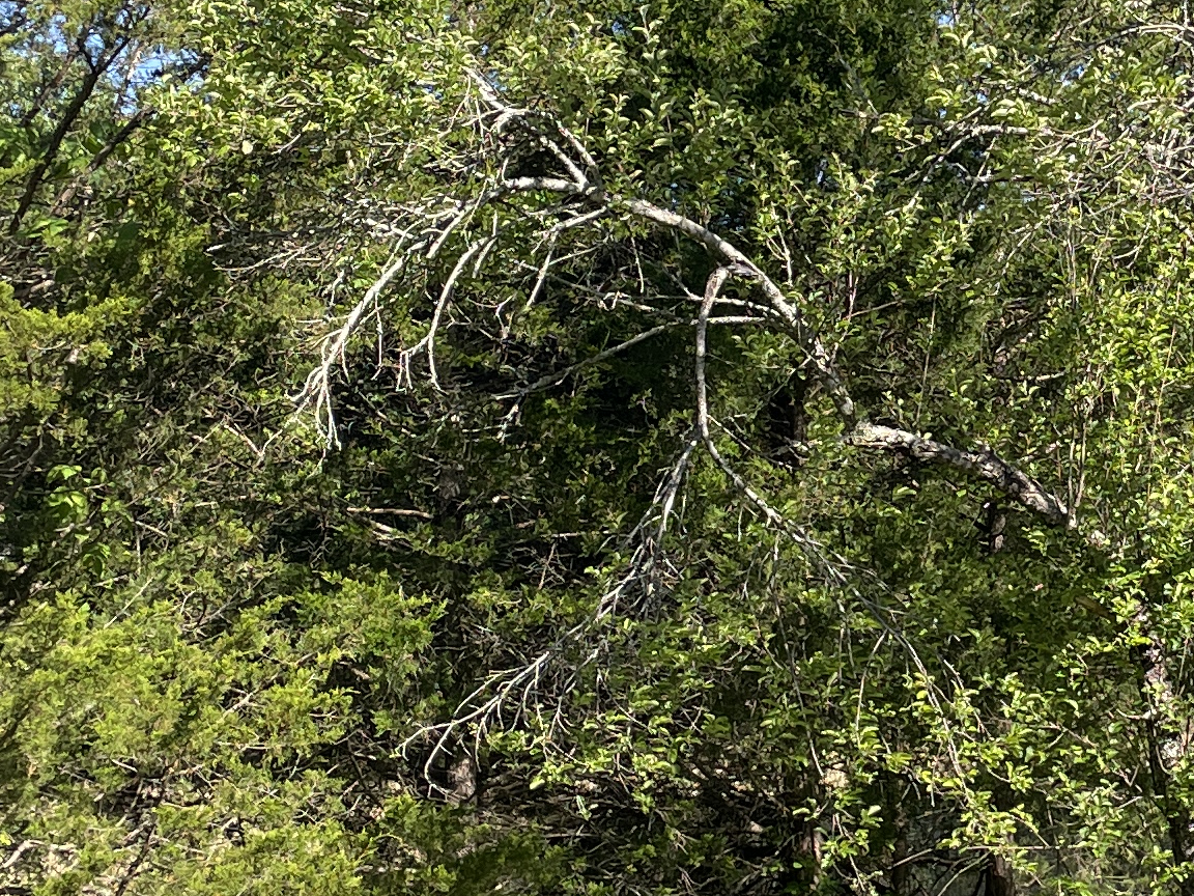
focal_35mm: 91
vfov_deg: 16.2
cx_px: 1192
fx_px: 3139
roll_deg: +1.0
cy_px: 323
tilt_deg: +7.5
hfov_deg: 20.8
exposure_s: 1/1233
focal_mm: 4.2
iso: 32
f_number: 1.6
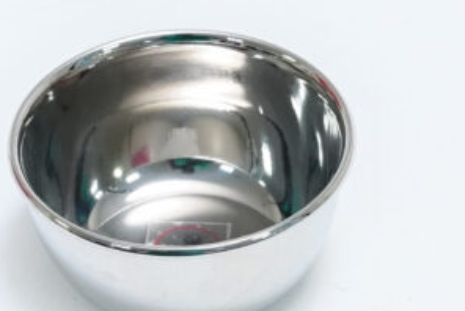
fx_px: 3206
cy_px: 194
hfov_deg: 8.3
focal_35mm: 248
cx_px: 207
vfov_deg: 5.6
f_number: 10
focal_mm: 70
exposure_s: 1/125
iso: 3200
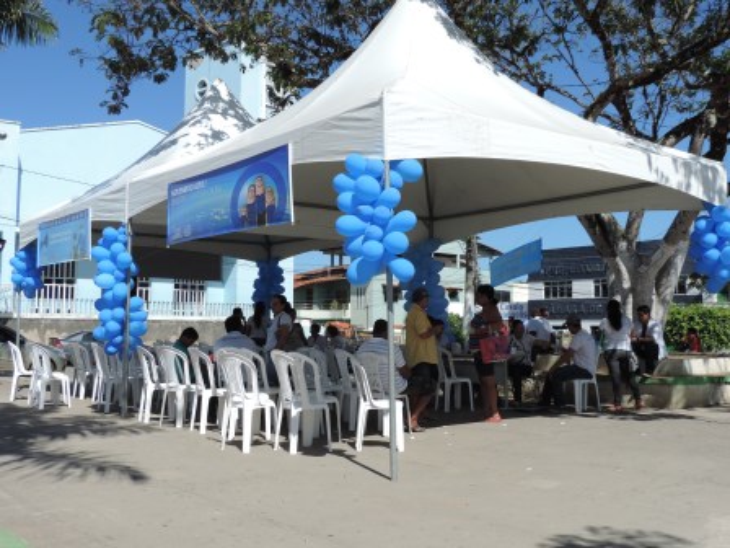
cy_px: 274
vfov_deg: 36.0
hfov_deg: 46.8
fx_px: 844
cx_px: 365
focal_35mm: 40
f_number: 3.3
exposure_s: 1/1000
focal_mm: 7.1
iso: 80
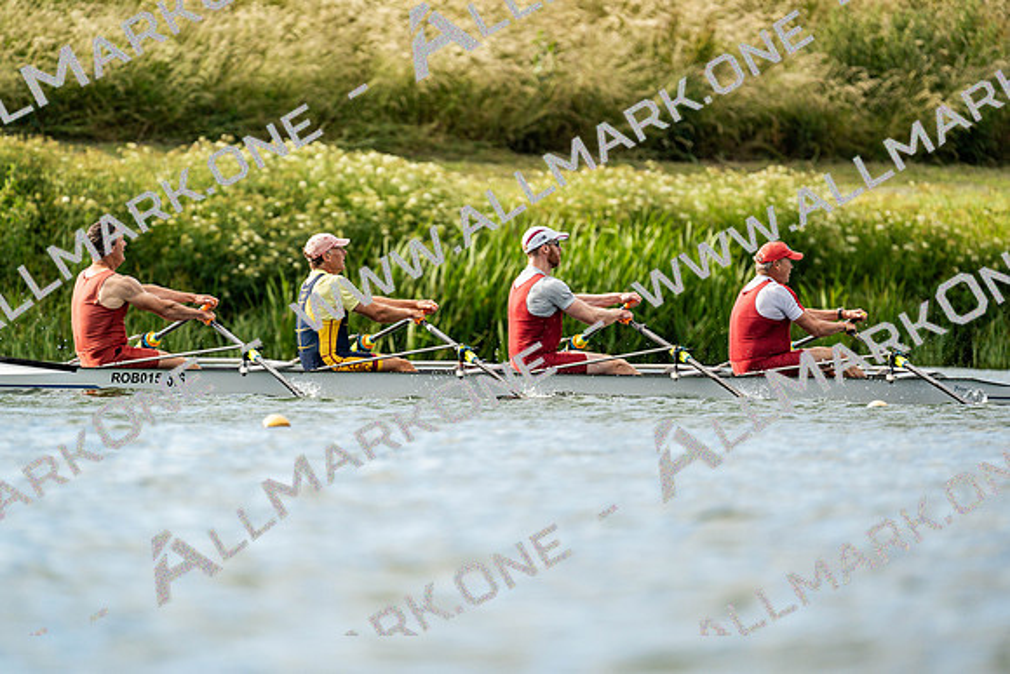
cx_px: 505
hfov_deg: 3.4
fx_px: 16836
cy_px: 337
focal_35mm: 600
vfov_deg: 2.3
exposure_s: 1/2000
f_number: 6.3
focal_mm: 600
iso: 400
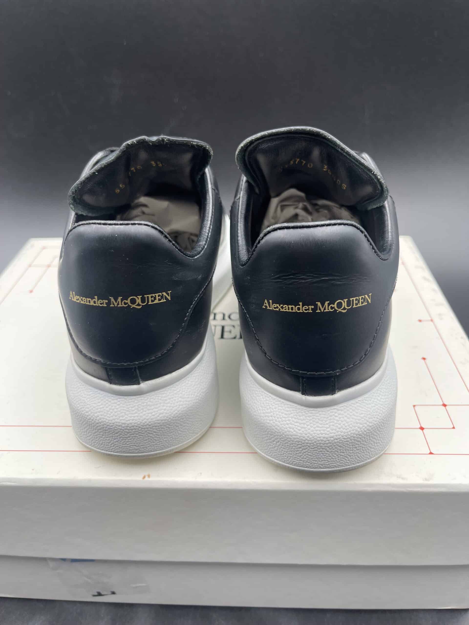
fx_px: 452
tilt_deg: -36.8
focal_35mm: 25
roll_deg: +2.3
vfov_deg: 69.4
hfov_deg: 54.9
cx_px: 234
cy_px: 312
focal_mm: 5.1
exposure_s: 1/246
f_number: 1.6
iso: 32
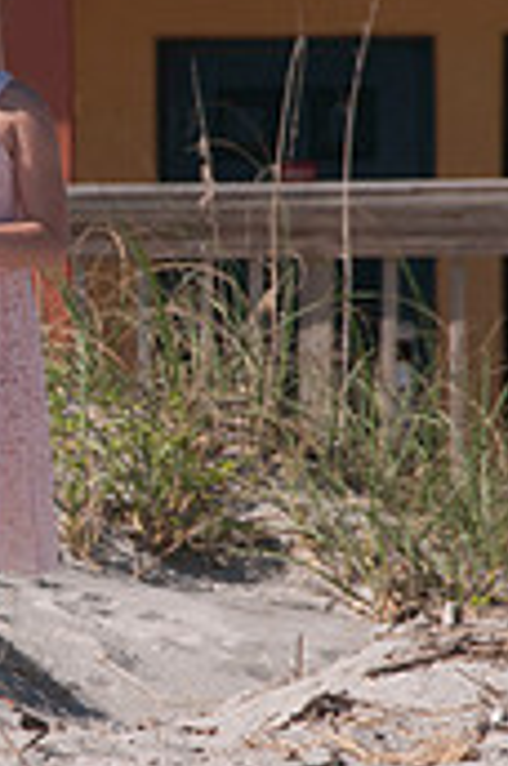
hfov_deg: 1.7
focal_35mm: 787
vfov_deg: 2.6
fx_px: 16724
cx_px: -33
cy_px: 396
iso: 100
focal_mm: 200
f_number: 11
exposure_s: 1/250
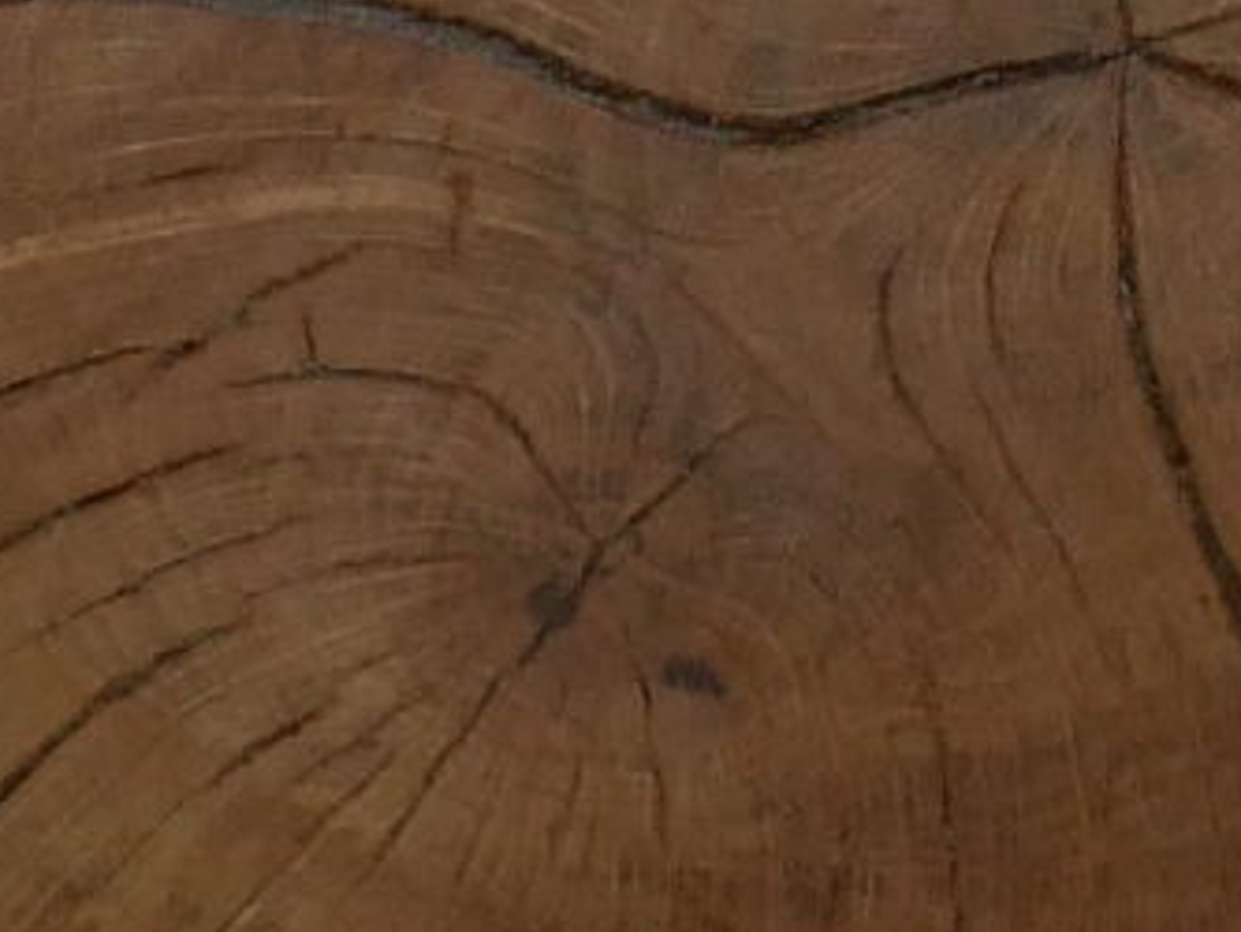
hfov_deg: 8.0
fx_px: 8822
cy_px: -1312
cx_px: 1316
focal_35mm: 246
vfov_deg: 5.8
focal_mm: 16
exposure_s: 1/60
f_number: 4
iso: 800
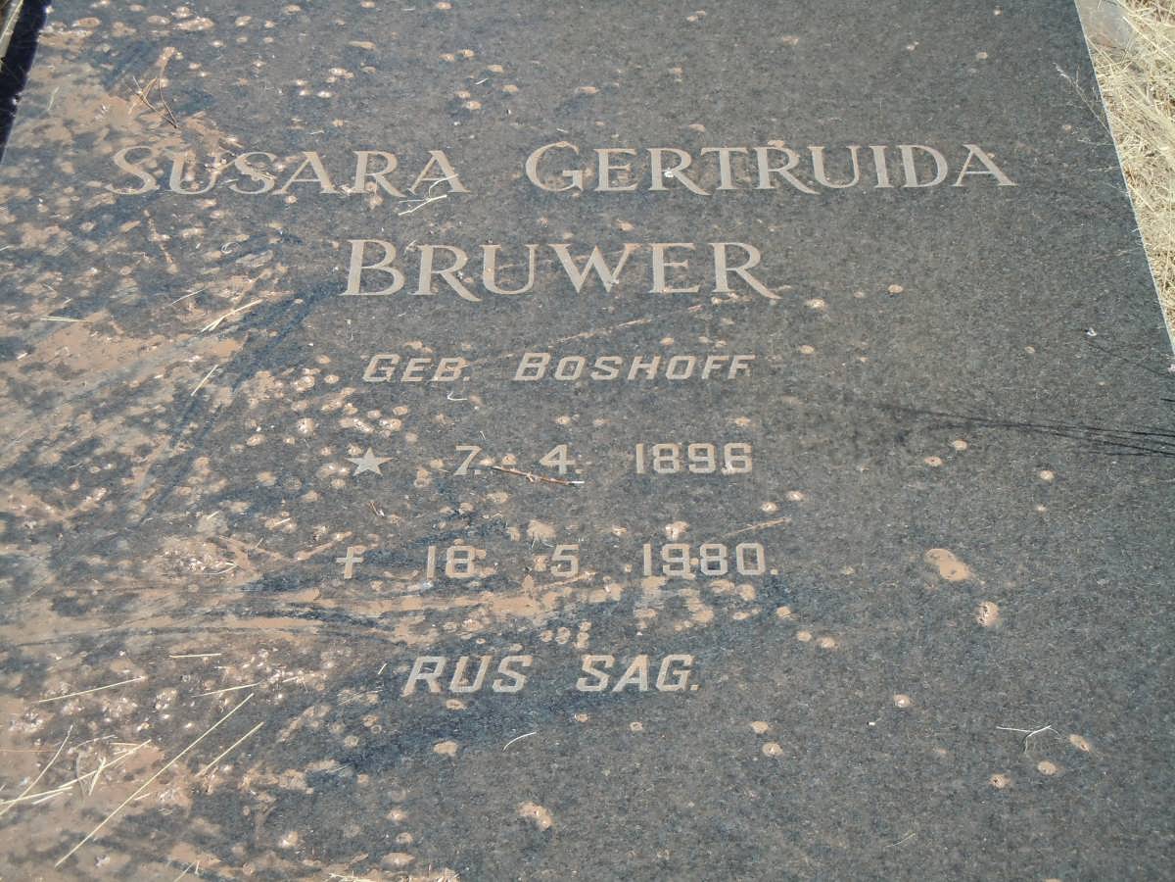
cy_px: 441
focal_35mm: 77
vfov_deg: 19.1
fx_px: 2614
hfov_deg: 25.3
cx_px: 588
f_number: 4.3
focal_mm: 13.9
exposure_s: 1/1000
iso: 200
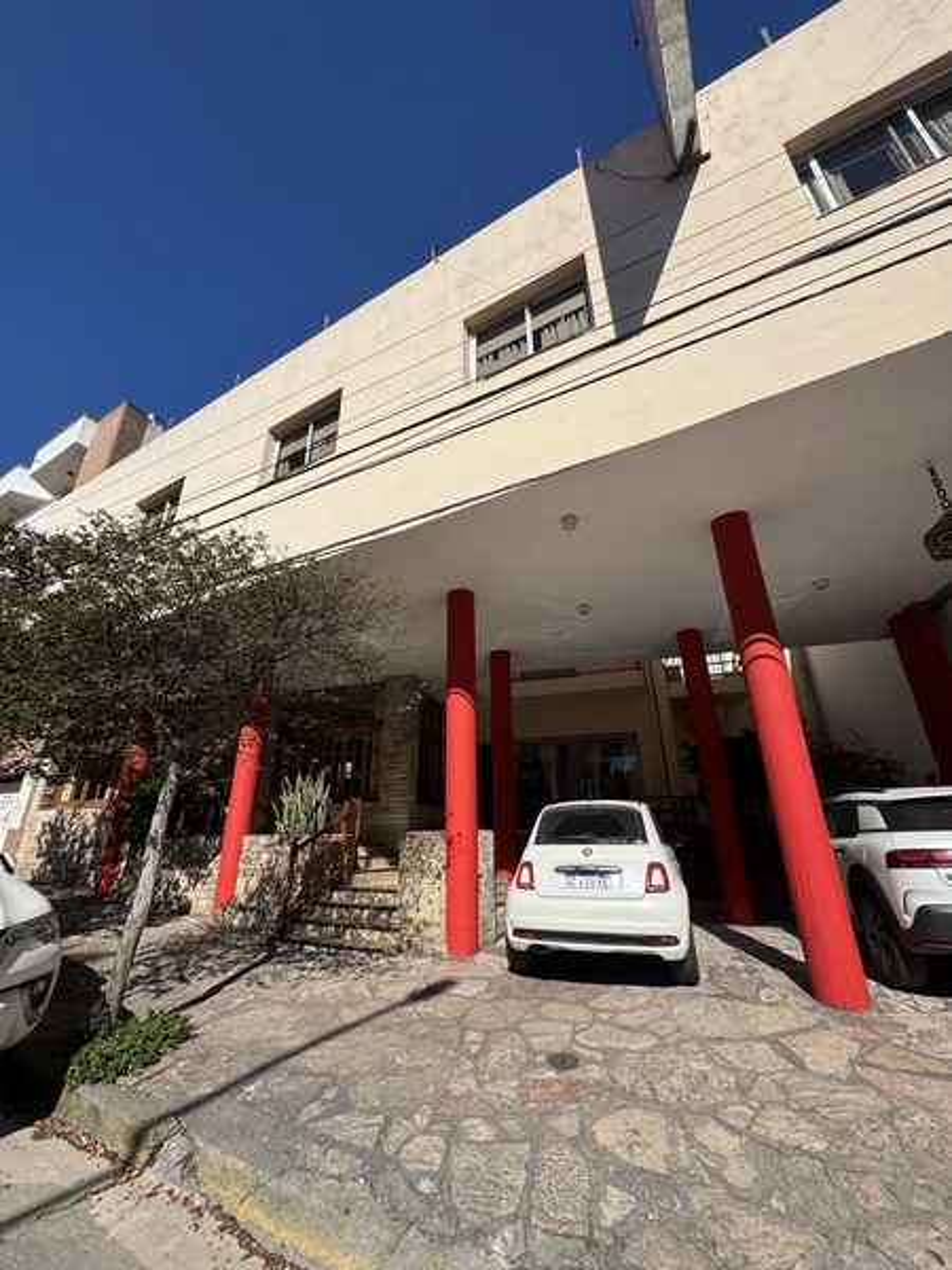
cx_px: 476
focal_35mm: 14
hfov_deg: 85.7
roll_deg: +1.2
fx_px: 513
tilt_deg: +21.9
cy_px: 635
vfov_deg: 102.1
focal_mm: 2.22
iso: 50
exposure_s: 1/3390
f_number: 2.2
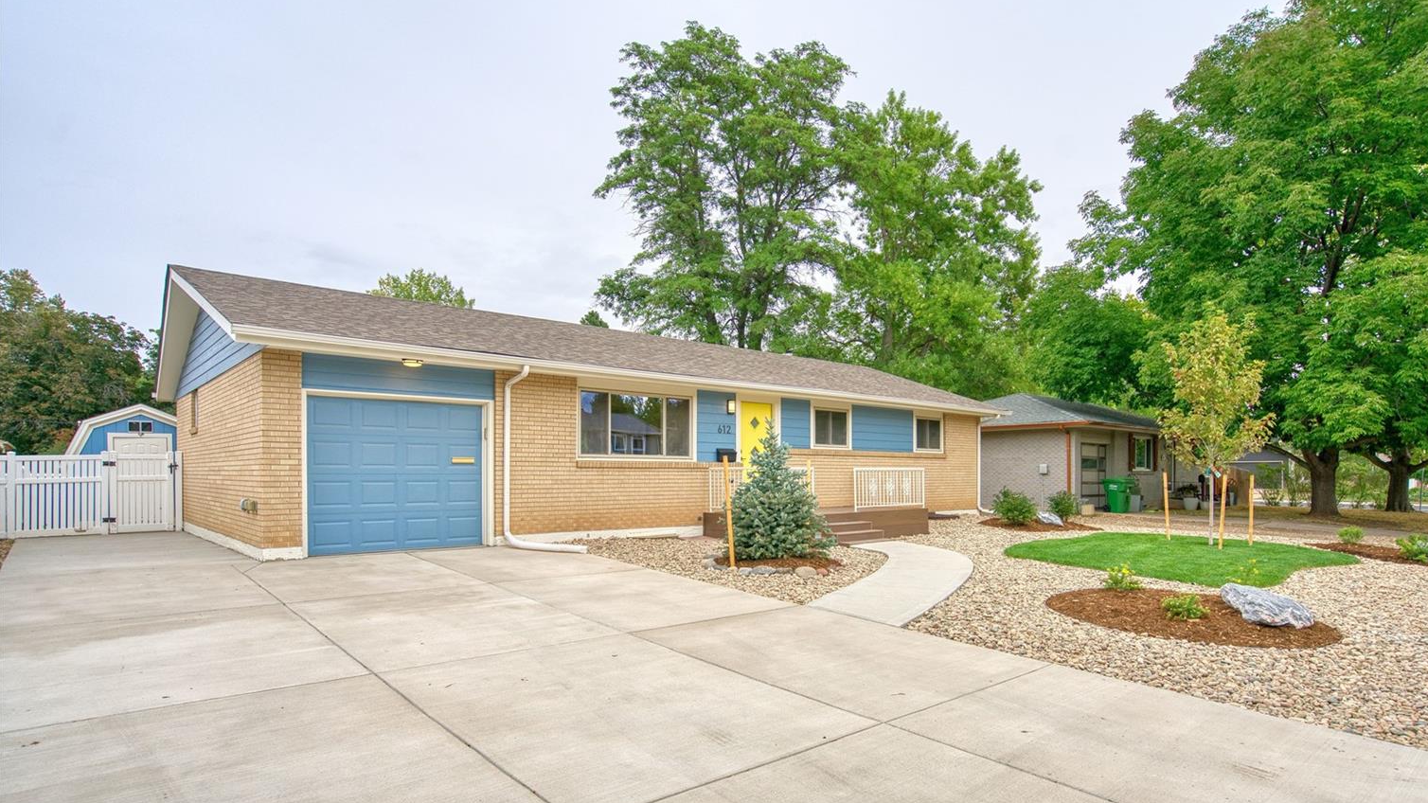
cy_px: 484
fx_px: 757
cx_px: 756
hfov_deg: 86.5
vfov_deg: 55.4
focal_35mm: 20
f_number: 5
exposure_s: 1/500
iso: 500
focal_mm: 18
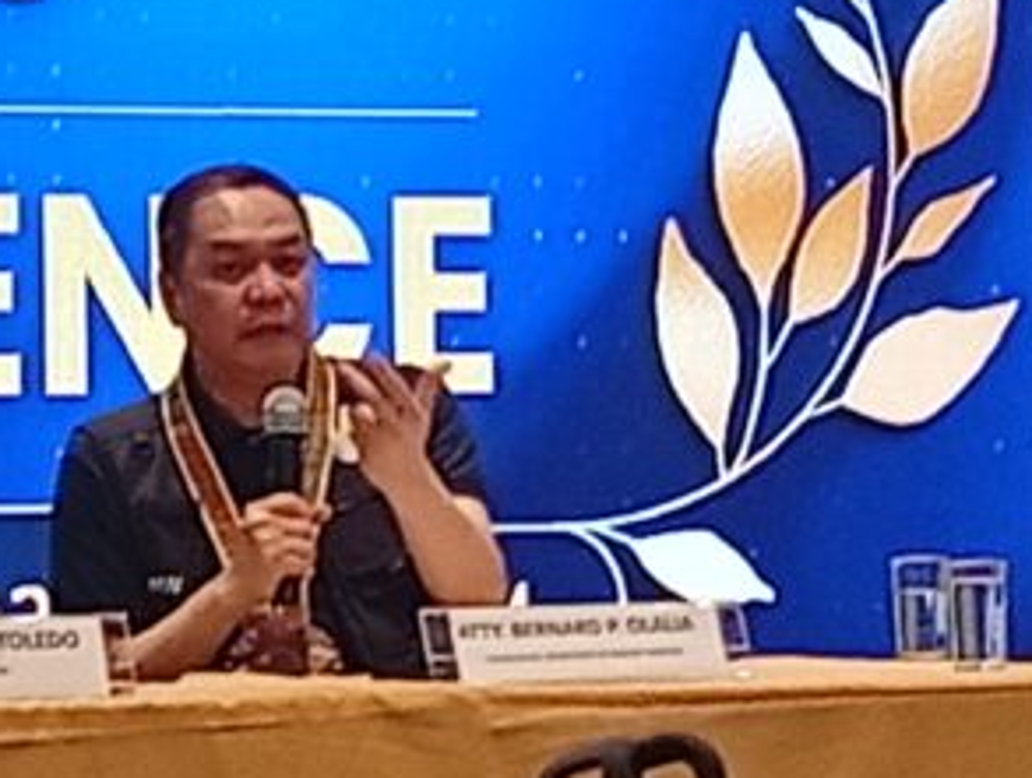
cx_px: -139
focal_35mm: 253
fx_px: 7558
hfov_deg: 7.8
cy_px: 271
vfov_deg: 5.9
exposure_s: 1/30
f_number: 1.8
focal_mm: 3.98
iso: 329
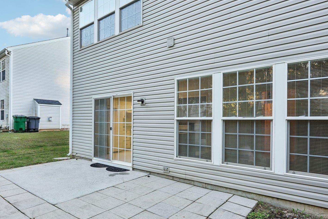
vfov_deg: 55.0
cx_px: 148
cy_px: 122
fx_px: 210
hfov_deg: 75.9
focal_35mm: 23
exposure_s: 1/30
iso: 320
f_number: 8
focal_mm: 16
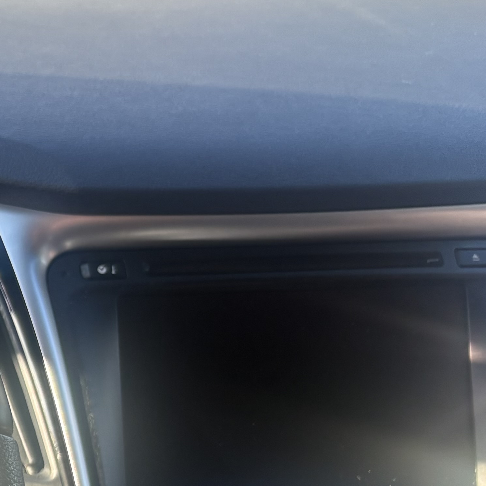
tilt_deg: -26.6
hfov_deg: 16.6
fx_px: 1398
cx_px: -378
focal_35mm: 88
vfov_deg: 19.2
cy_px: 487
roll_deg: +2.3
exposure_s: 1/236
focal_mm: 5.96
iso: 80
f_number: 1.6
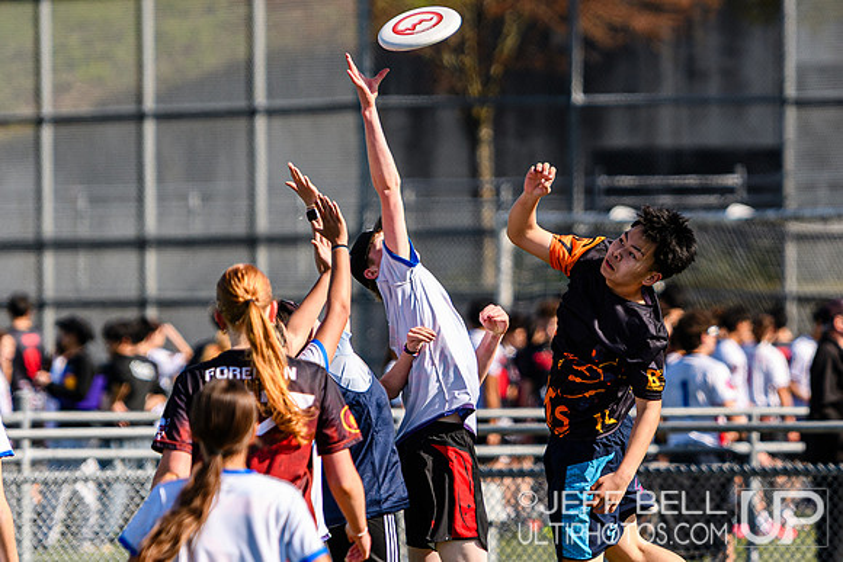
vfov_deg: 2.4
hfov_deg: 3.5
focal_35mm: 585
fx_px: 13695
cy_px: 387
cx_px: 655
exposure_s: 1/2500
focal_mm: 200
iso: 160
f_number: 3.2
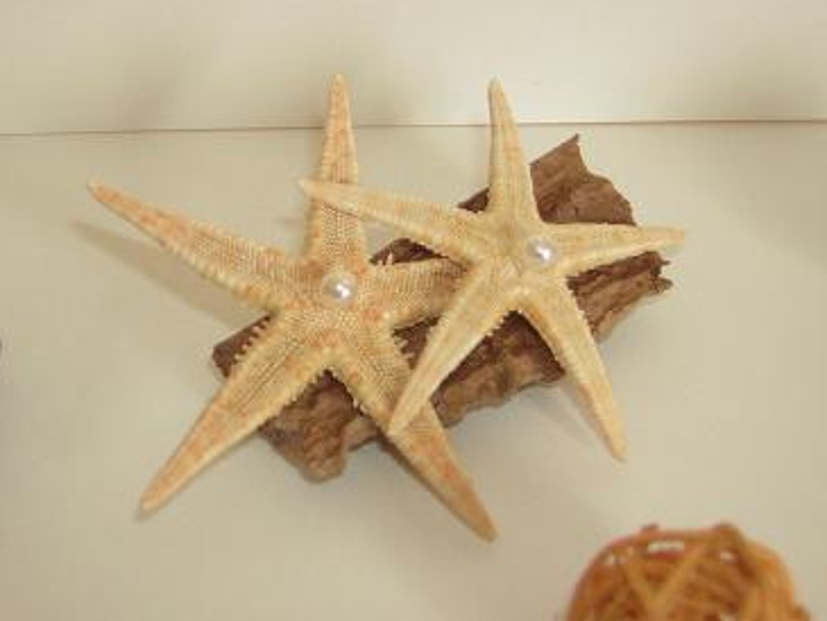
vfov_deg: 21.6
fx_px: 1625
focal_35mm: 68
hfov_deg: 28.5
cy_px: 288
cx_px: 376
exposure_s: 1/29.3
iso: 197
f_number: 3.4
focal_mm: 8.1
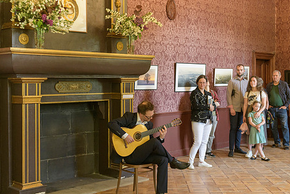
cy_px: 95
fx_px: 411
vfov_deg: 26.5
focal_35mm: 51
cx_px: 156
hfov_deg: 38.8
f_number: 3.5
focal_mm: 40
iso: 2500
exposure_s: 1/80
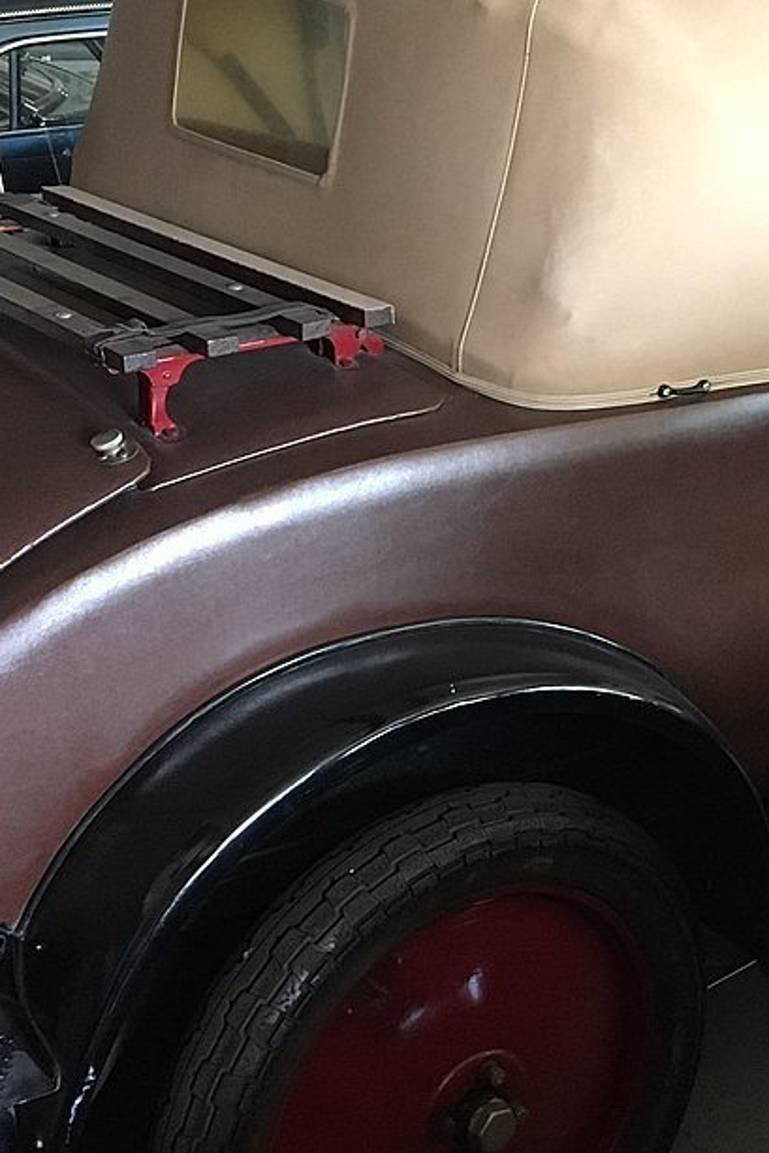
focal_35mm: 59
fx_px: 1889
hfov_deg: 22.7
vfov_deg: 33.9
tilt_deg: -23.1
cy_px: 598
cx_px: 615
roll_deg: +0.9
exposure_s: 1/25
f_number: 2.2
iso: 200
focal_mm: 4.15
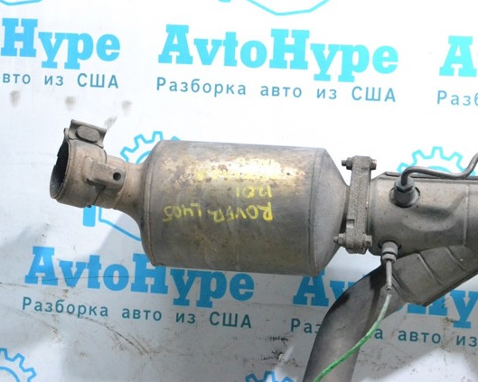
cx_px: 237
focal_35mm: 94
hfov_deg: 20.5
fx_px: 1323
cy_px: 191
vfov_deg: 16.4
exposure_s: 1/160
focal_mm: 55
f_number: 9
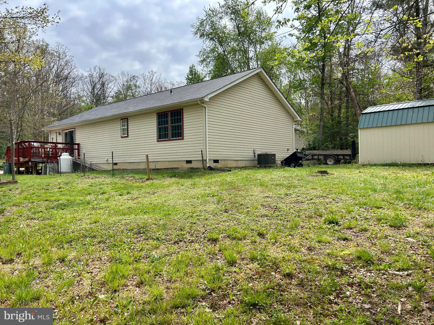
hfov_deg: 67.3
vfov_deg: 53.1
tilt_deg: +1.8
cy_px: 162
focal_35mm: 26
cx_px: 217
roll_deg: +1.5
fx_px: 326
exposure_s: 1/3968
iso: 50
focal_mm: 5.7
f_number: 1.5
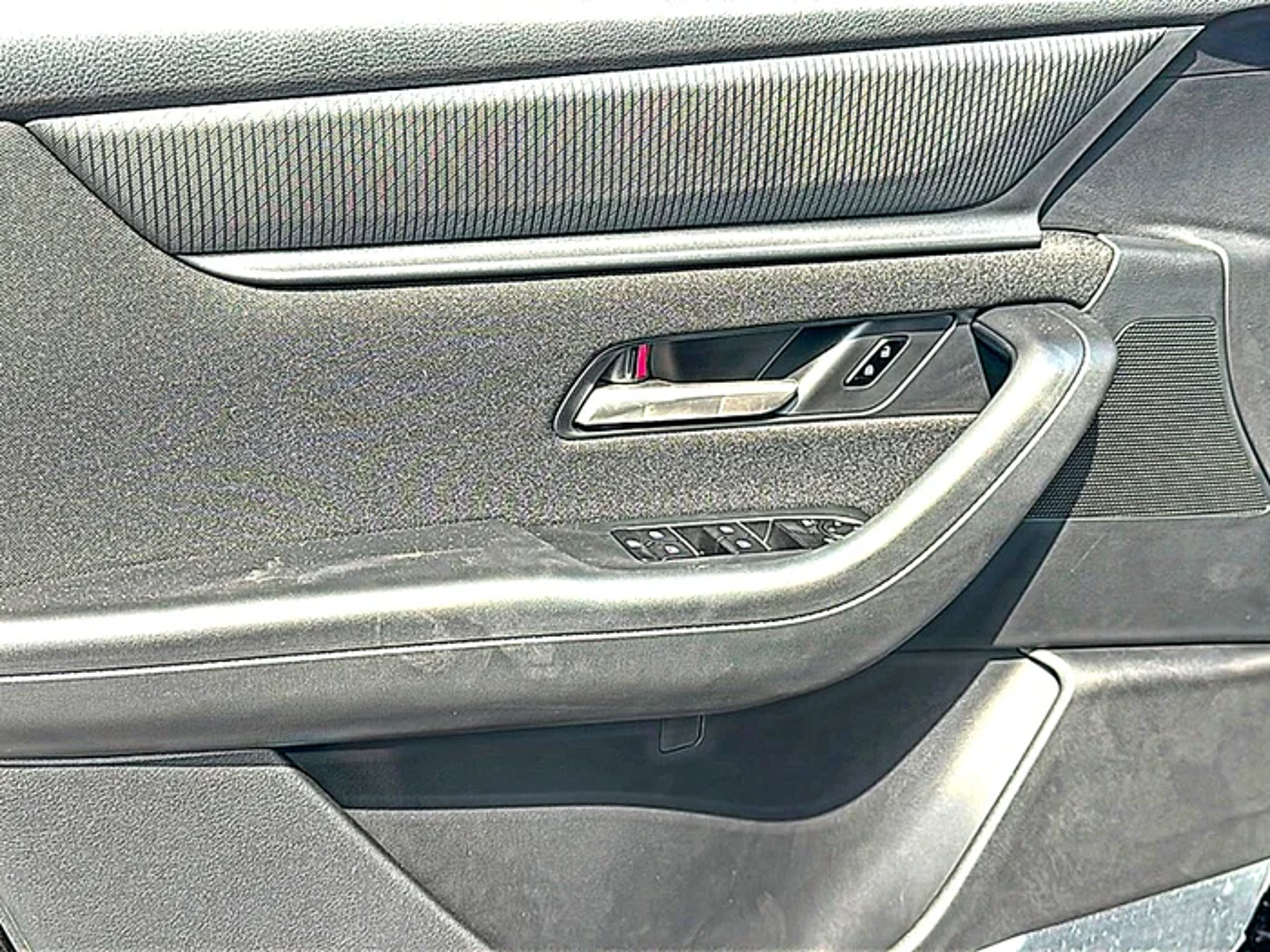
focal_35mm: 38
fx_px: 1394
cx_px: 635
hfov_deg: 49.0
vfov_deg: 37.7
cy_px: 476
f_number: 1.78
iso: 80
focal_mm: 6.86
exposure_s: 1/541
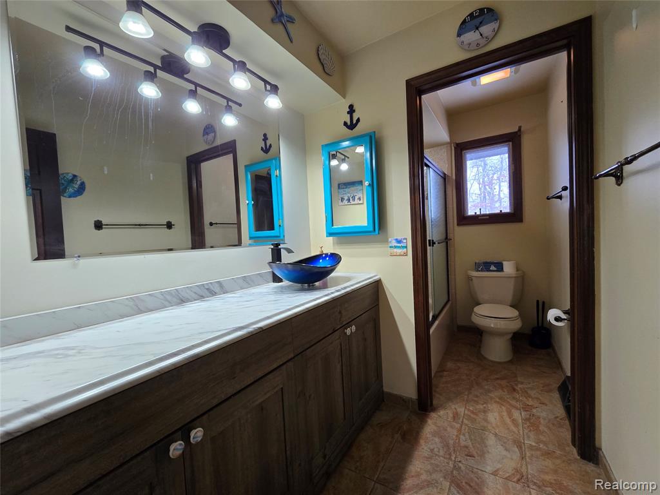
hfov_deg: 106.2
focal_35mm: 13
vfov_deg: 89.9
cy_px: 248
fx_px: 248
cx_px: 330
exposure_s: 1/60
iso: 160
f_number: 2.2
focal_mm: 2.2
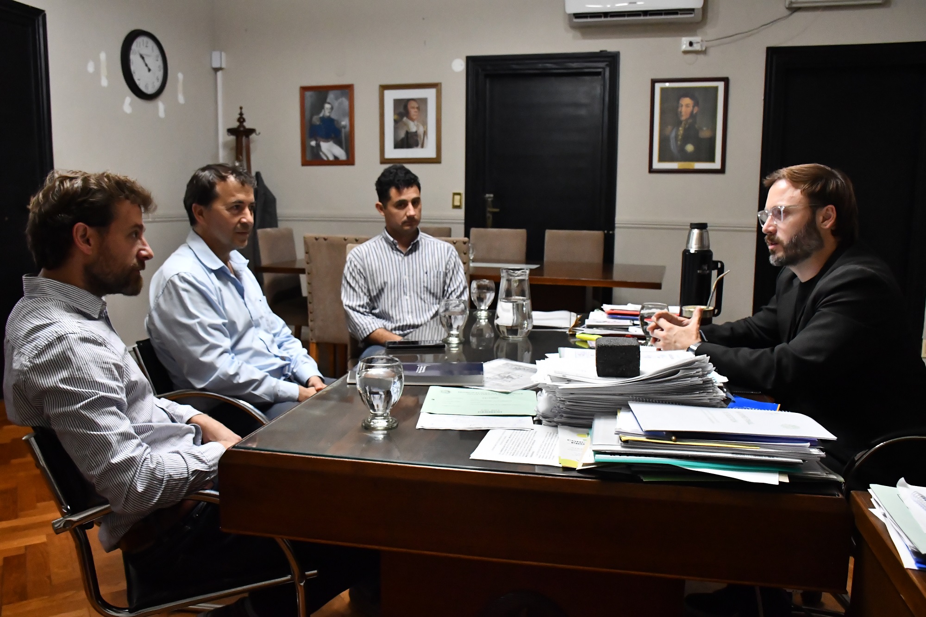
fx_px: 772
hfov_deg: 61.9
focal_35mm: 30
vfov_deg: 43.6
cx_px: 463
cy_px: 308
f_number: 5.6
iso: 3200
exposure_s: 1/100
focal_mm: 20
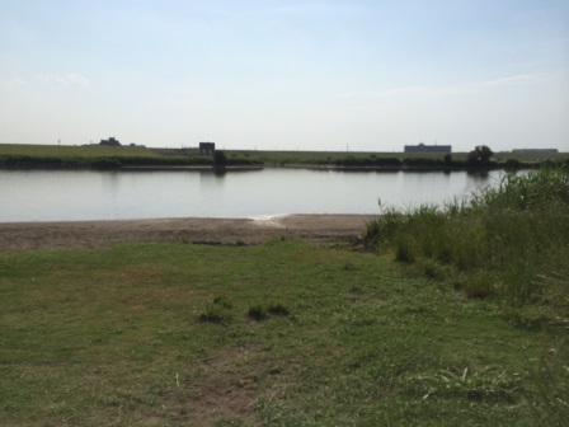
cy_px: 214
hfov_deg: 60.0
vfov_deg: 46.8
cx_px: 284
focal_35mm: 30
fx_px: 493
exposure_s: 1/5882
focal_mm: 4.12
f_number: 2.2
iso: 32
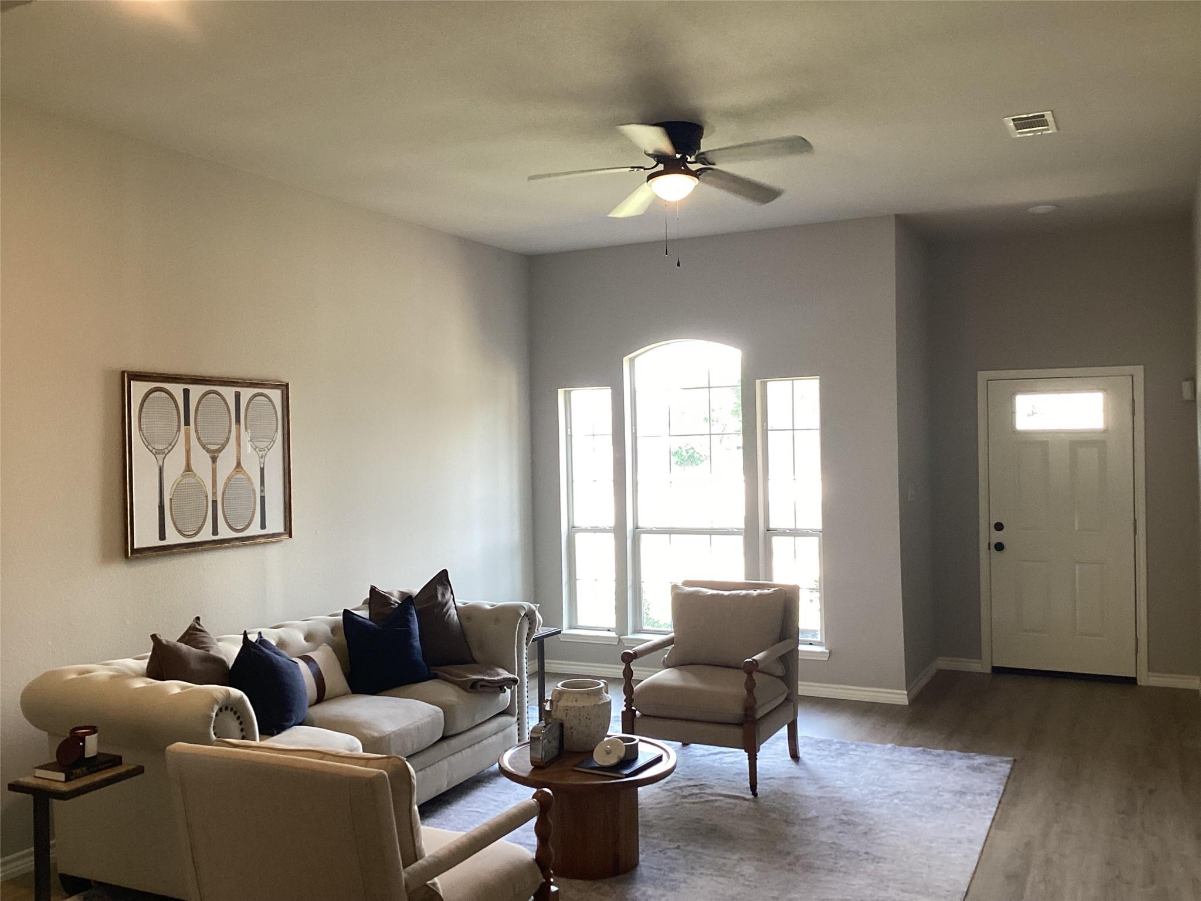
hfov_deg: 58.4
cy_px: 450
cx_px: 600
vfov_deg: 45.4
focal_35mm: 31
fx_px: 1076
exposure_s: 1/60
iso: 80
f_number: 2.4
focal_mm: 3.3
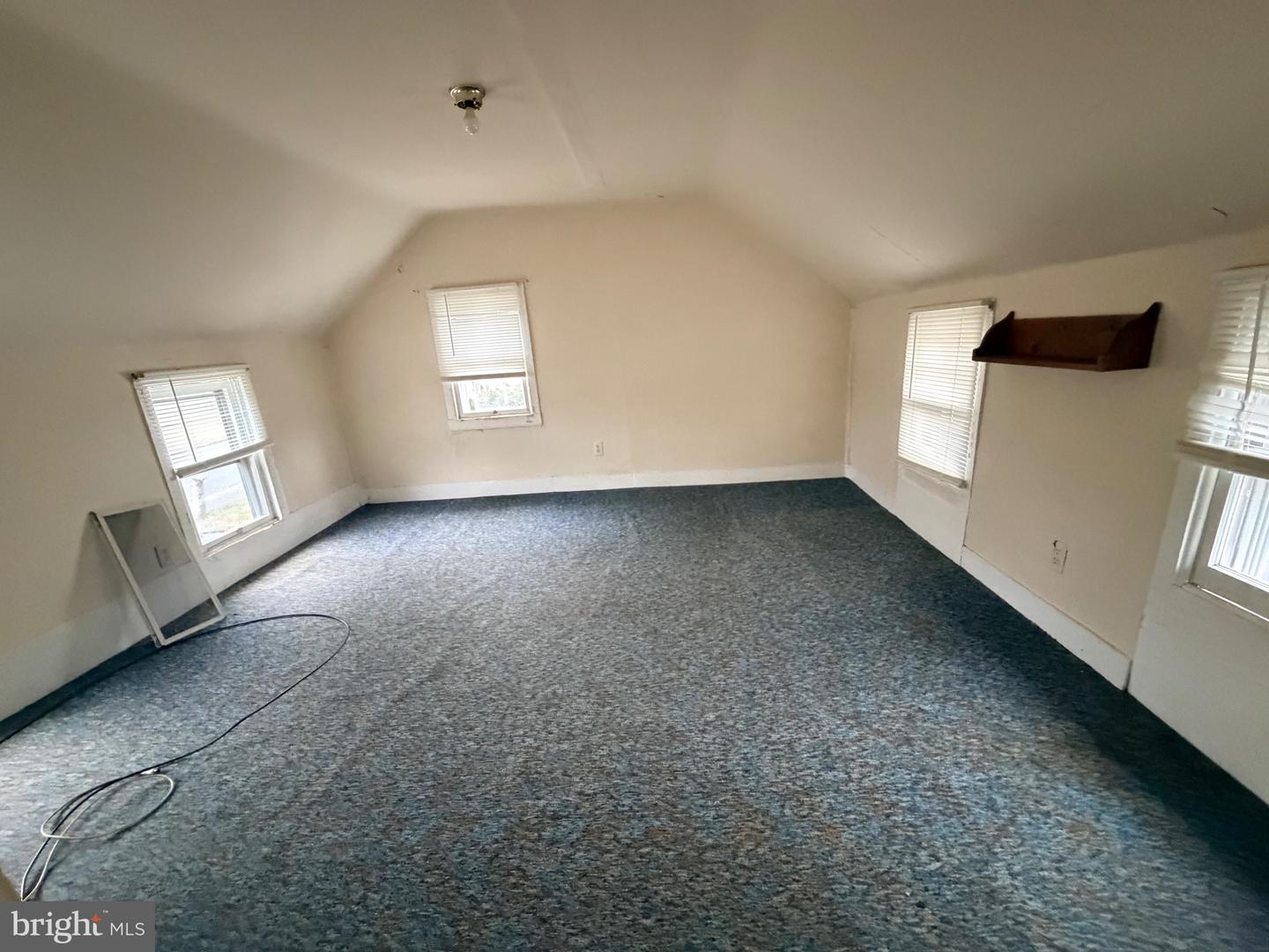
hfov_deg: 102.1
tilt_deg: -14.3
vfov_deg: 85.7
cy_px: 476
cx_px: 634
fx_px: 513
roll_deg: +5.3
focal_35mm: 14
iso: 1000
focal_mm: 2.22
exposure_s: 1/60
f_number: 2.2
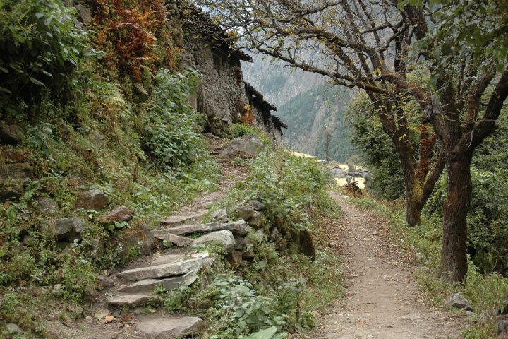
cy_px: 170
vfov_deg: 35.5
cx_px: 254
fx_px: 529
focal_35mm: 38
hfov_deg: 51.3
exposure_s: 1/50
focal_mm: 25
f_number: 3.8
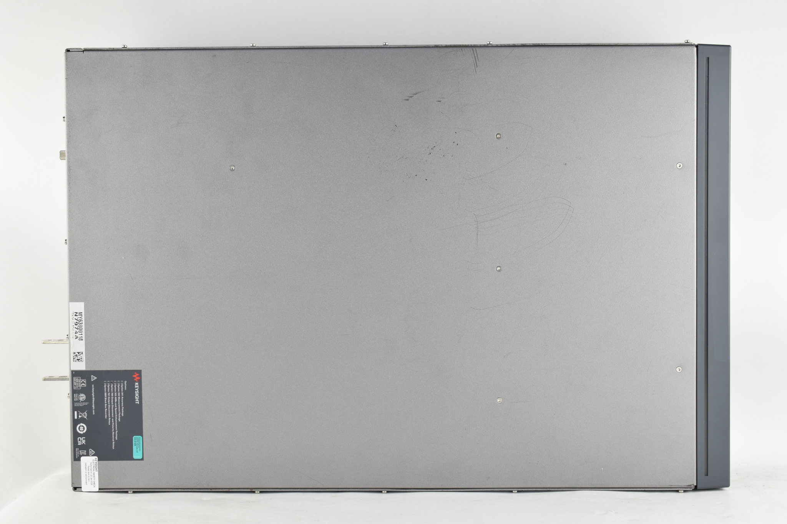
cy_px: 262
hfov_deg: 35.1
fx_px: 1246
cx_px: 394
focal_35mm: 57
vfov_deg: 23.8
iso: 400
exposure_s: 1/30
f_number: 10
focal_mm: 38
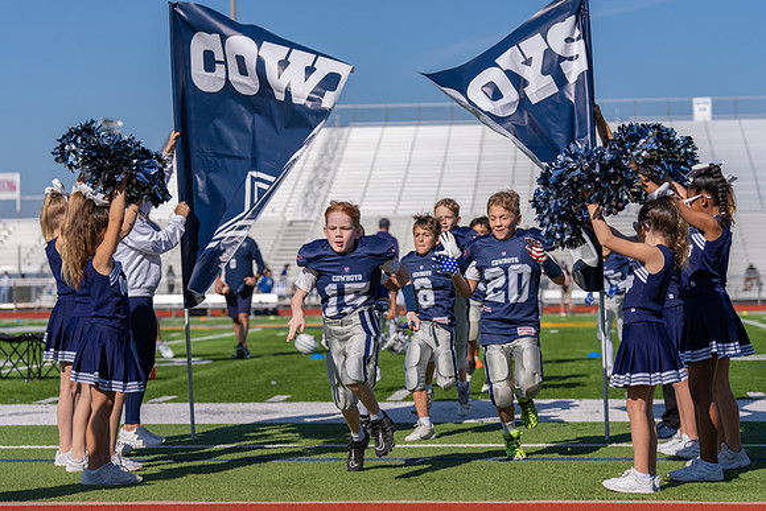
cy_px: 256
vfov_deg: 15.5
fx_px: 1883
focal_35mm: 88
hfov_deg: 23.0
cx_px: 383
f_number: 3.5
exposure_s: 1/2500
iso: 125
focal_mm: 79
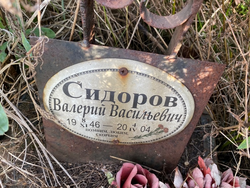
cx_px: 125
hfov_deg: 67.3
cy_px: 94
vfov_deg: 53.1
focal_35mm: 26
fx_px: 188
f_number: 1.8
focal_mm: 4.25
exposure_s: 1/121
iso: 64
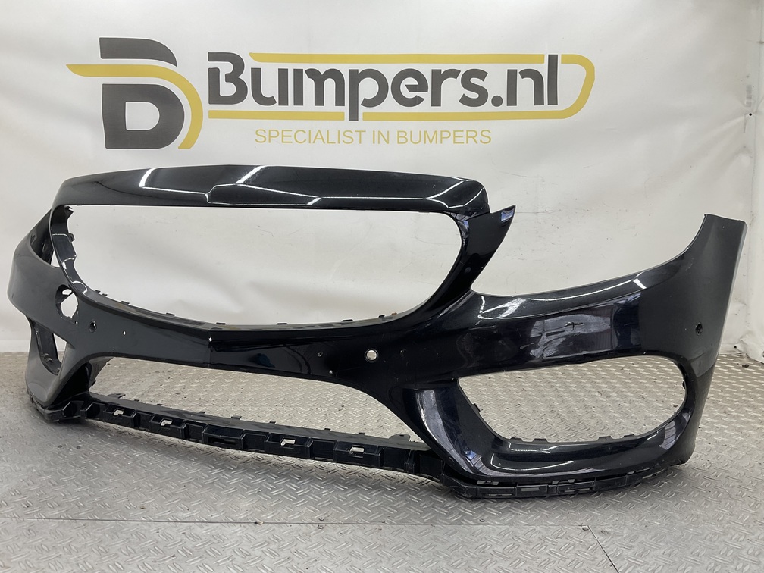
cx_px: 382
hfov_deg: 61.7
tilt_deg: -8.1
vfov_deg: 48.2
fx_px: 640
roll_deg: -2.0
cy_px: 286
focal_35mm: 29
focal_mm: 3
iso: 25
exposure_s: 1/120
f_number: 1.8
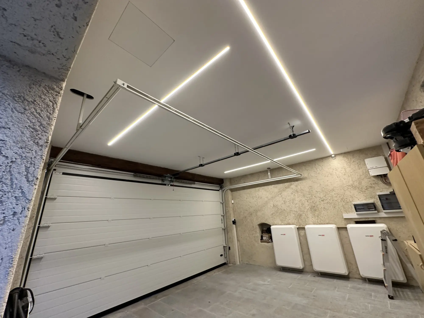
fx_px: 171
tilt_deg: +19.0
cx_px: 212
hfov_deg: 102.1
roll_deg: +3.2
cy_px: 159
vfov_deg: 85.7
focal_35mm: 14
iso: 250
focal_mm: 2.22
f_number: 2.2
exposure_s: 1/99
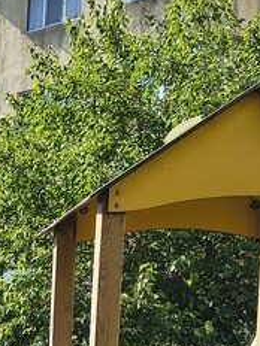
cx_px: -281
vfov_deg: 17.2
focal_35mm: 106
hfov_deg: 12.2
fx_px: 1062
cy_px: 473
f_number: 1.8
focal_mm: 5.56
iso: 101
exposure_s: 1/1814
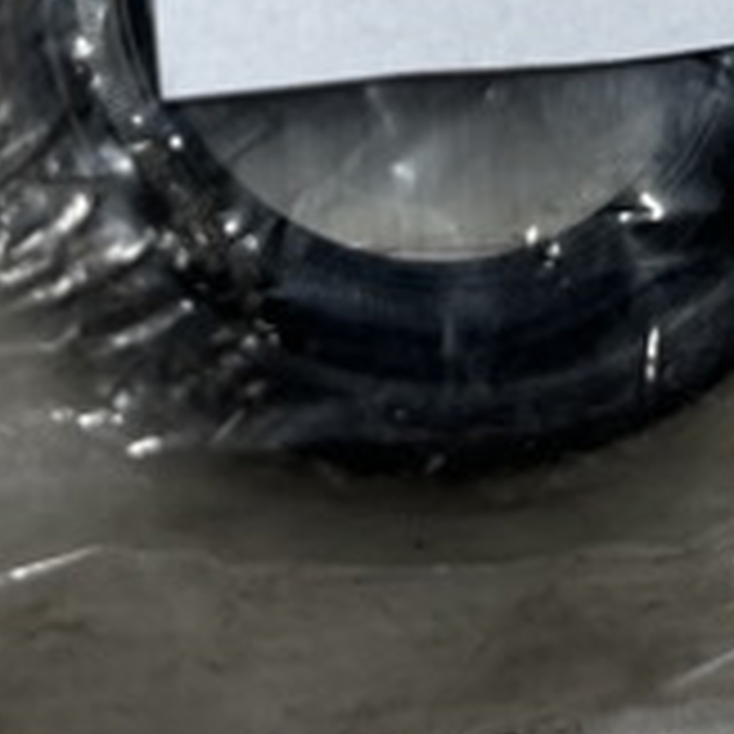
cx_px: 504
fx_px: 2159
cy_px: -209
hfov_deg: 19.2
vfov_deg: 18.1
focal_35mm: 90
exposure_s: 1/100
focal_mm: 5.7
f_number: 1.5
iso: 64
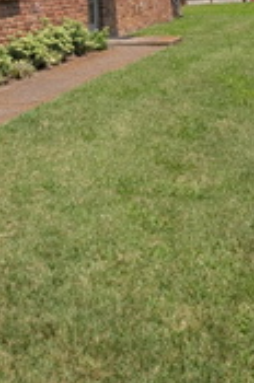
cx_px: 136
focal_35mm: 76
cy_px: -62
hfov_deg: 17.9
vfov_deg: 24.5
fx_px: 807
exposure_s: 1/1302
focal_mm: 6.9
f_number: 1.68
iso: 22
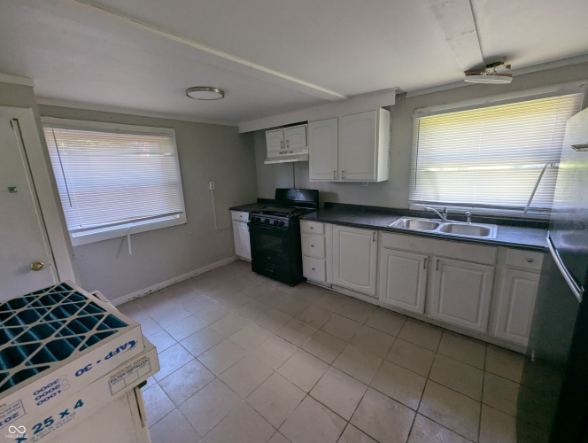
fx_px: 221
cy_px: 222
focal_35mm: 13
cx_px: 294
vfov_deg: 90.1
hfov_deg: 106.1
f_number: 2.2
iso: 87
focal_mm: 1.95
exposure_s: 1/65.2
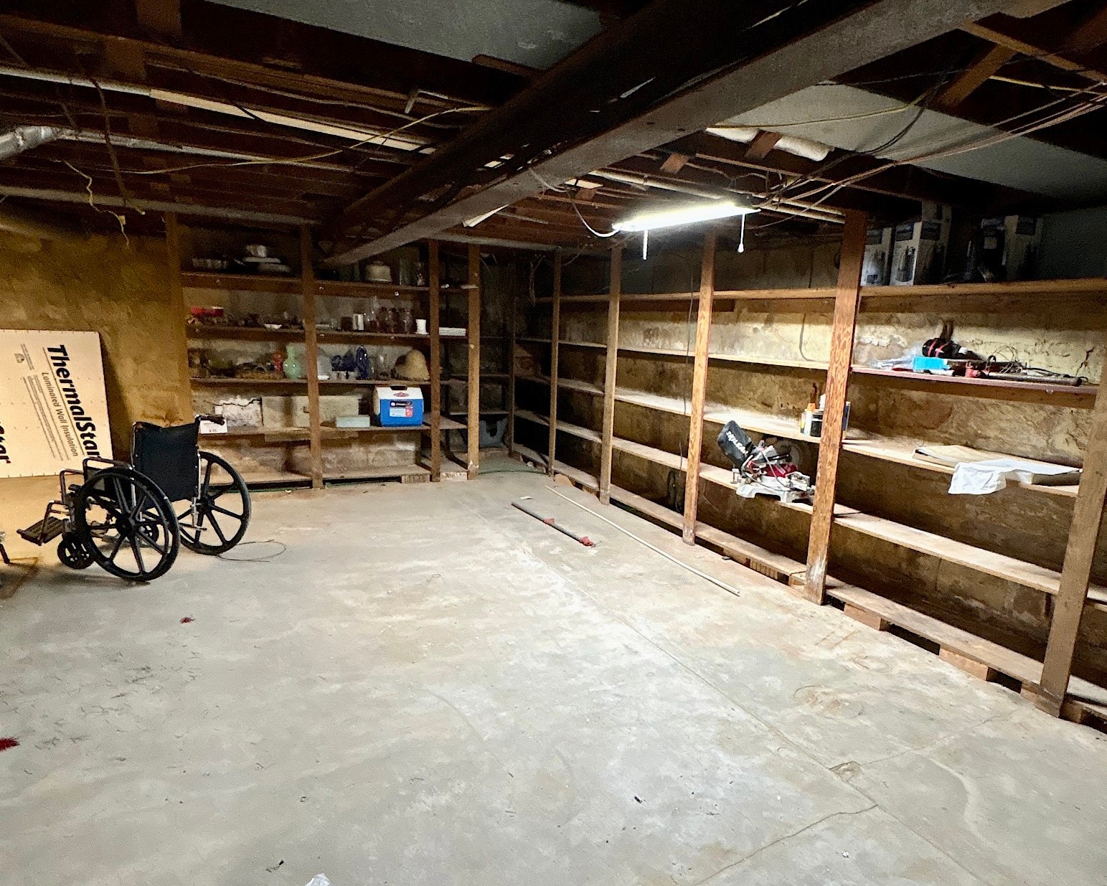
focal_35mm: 17
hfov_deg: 89.2
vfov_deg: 76.6
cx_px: 619
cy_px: 501
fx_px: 557
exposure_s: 1/60
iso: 500
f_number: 2.2
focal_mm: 2.22
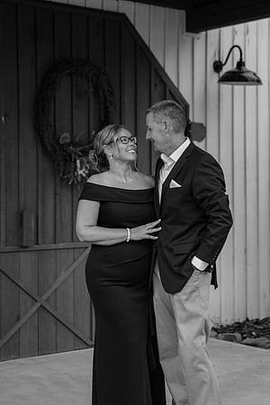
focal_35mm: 75
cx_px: 135
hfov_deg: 18.2
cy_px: 202
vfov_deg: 27.0
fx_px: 844
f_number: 1.8
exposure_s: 1/4000
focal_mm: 50
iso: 1000
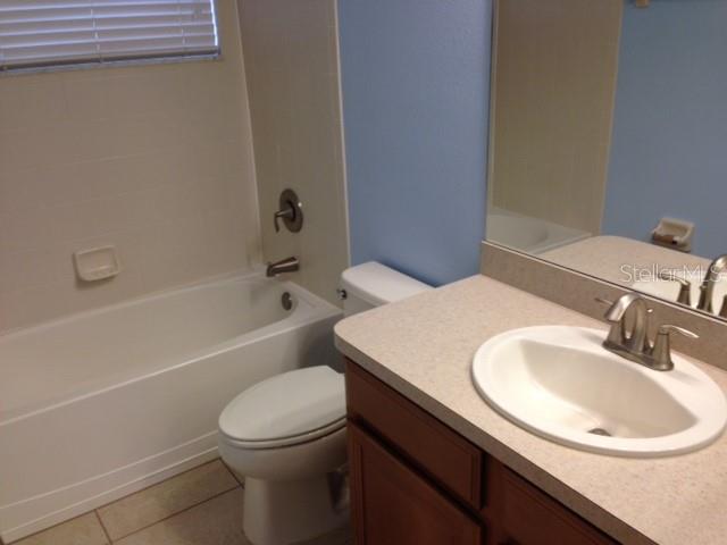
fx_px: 693
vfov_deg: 42.9
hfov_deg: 55.4
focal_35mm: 33
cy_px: 272
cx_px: 364
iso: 50
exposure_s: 1/24
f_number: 2.4
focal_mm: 4.12
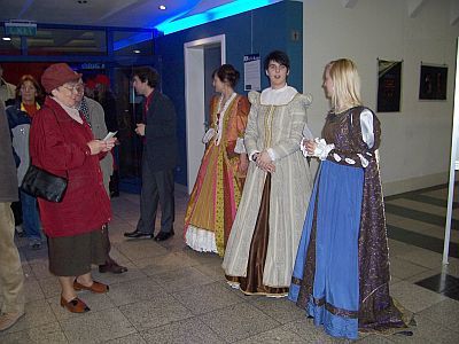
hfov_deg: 54.0
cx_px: 230
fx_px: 451
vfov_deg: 41.8
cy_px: 172
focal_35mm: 34
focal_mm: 5.6
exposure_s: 1/60
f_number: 2.7
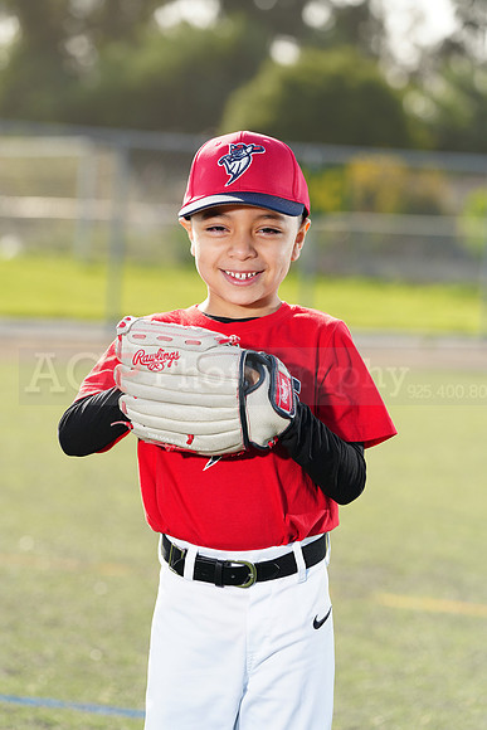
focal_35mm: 150
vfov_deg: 13.7
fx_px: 3042
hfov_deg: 9.2
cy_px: 365
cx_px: 244
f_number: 5
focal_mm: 150
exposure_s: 1/250
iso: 100
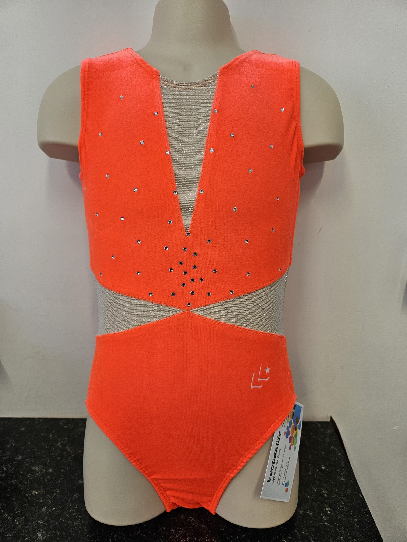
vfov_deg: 73.9
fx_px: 361
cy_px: 271
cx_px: 204
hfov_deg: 58.9
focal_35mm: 23
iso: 50
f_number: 1.8
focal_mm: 5.4
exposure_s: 1/100
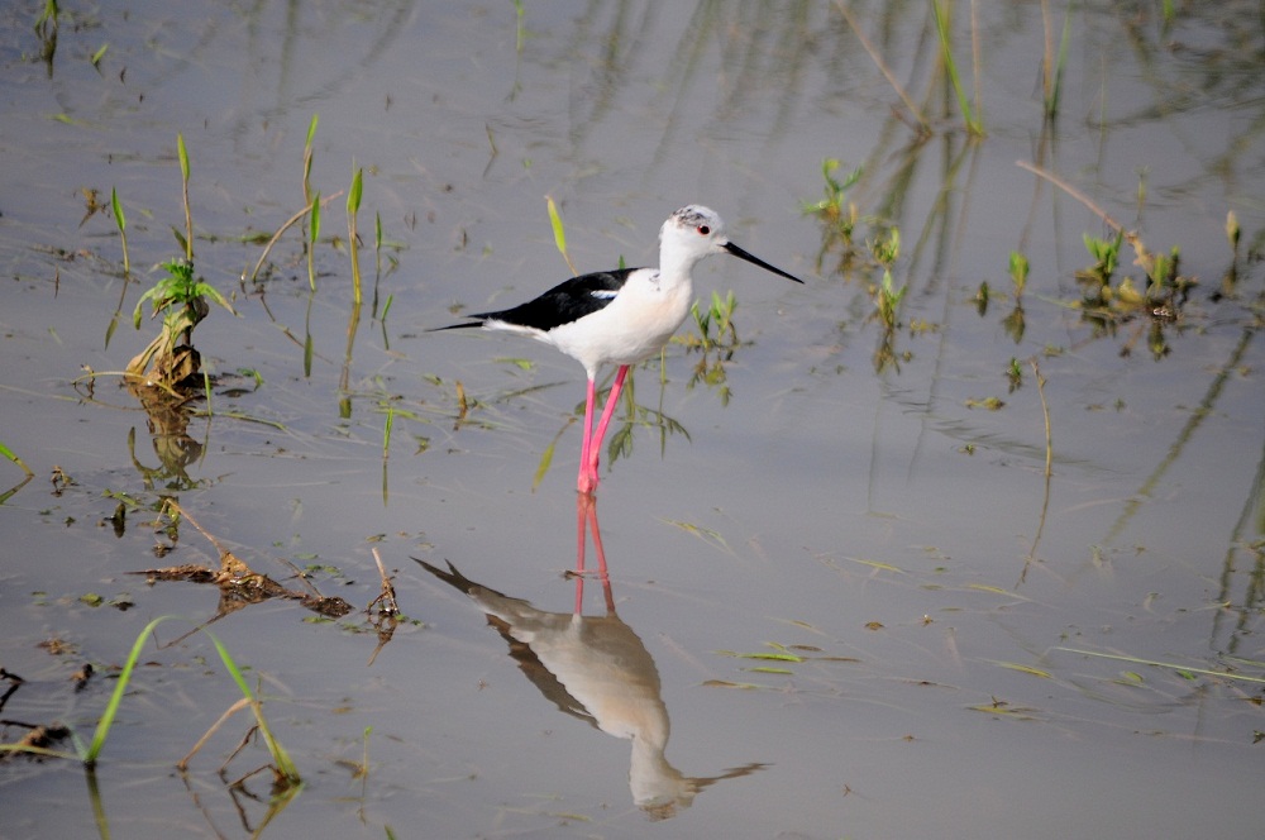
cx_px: 632
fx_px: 15792
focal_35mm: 450
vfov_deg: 3.0
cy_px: 420
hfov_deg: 4.6
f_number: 5.6
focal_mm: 300
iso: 200
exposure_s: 1/1000
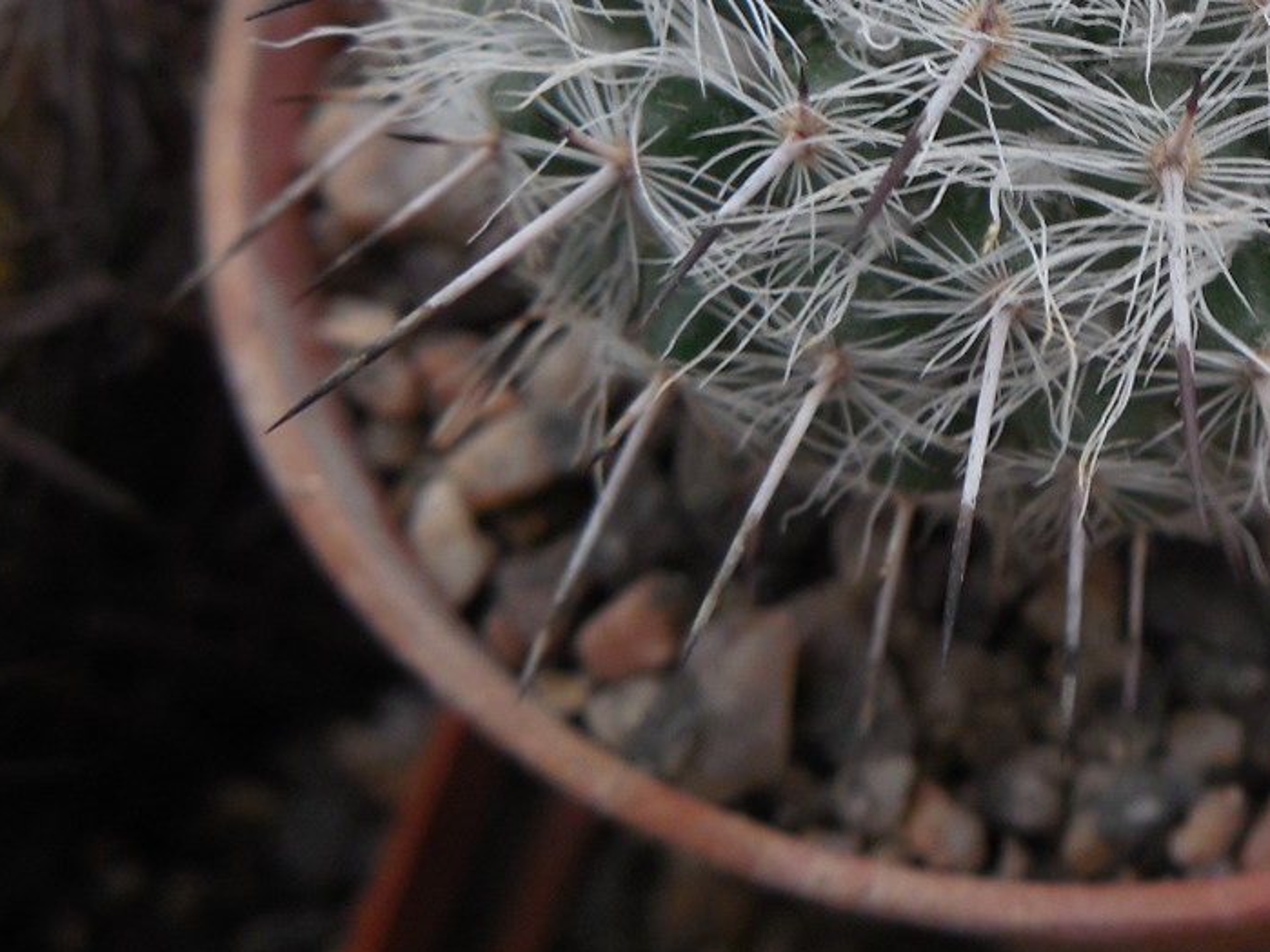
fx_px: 2604
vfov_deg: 19.8
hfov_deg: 25.9
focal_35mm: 71
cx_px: 1290
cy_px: -102
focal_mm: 5.6
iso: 140
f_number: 3.6
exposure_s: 1/30
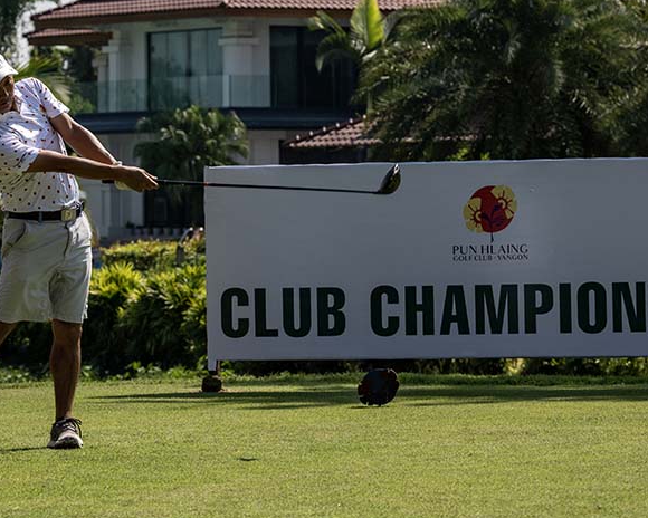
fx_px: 2742
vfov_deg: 10.8
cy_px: 175
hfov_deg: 13.5
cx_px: 297
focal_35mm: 143
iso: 250
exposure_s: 1/2000
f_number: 5.6
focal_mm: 92
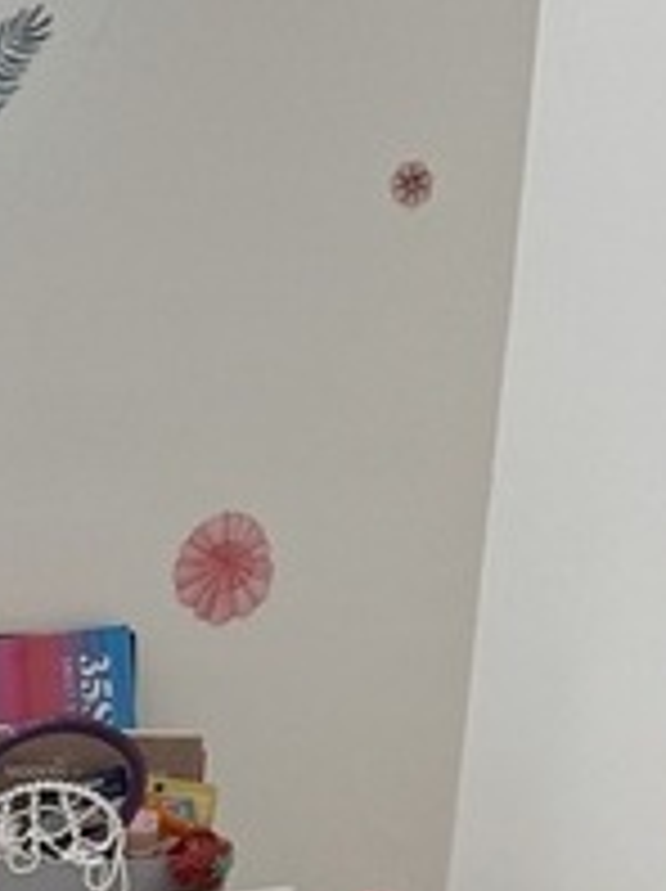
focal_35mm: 131
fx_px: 3368
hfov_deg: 10.5
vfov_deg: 14.3
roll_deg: +0.0
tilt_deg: -17.2
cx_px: -612
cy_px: 1233
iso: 80
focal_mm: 6.76
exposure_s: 1/170
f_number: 1.78
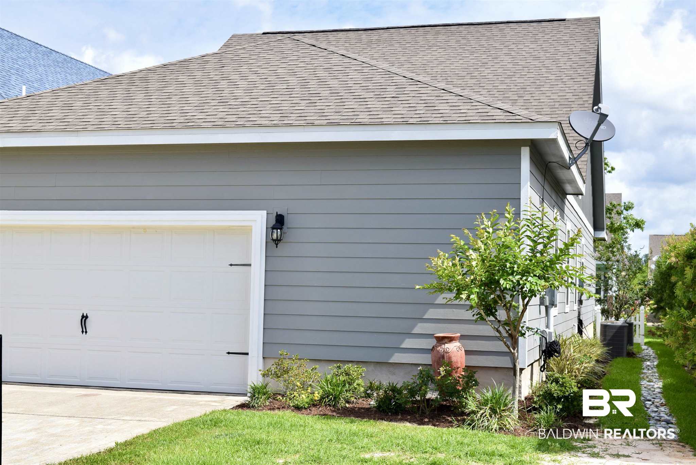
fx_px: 1045
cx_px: 348
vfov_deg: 25.1
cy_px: 232
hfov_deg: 36.9
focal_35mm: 54
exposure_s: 1/400
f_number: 10
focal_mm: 36
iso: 200
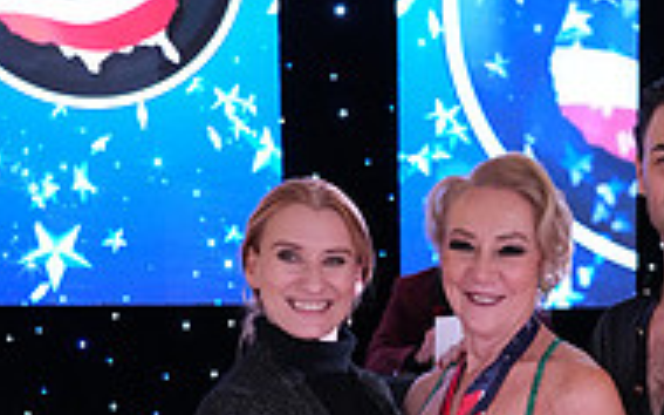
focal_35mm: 94
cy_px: 566
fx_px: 1701
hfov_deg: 21.6
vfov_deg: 13.3
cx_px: 592
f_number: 4
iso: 4000
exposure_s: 1/250
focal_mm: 30
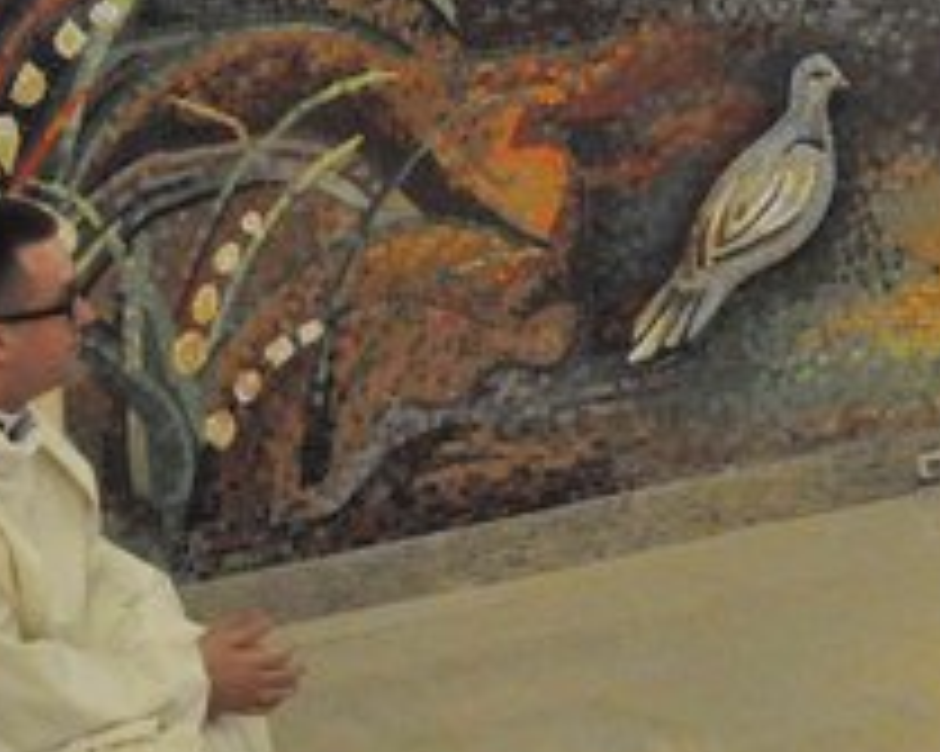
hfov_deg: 4.5
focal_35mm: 429
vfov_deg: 3.6
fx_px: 11929
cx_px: 531
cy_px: 716
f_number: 20
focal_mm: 98
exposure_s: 1/30
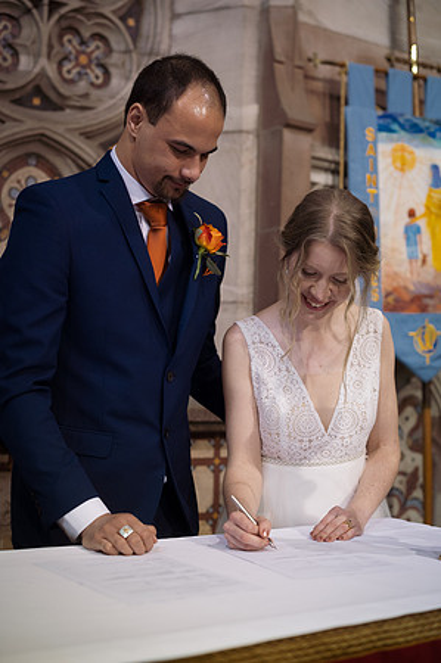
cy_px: 332
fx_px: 921
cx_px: 220
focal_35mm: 50
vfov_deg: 39.6
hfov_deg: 26.9
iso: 1600
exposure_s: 1/160
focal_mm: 50
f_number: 2.8
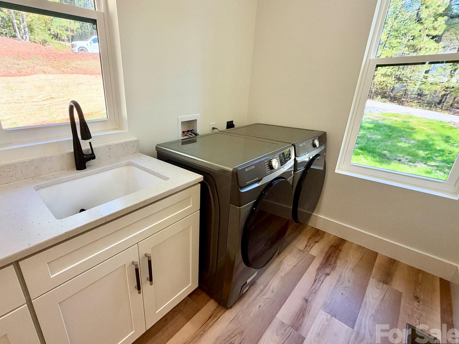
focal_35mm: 17
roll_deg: +0.3
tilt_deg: -21.1
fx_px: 225
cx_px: 184
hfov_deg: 89.9
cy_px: 169
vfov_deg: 74.7
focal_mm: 2.22
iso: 125
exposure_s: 1/121
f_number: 2.2
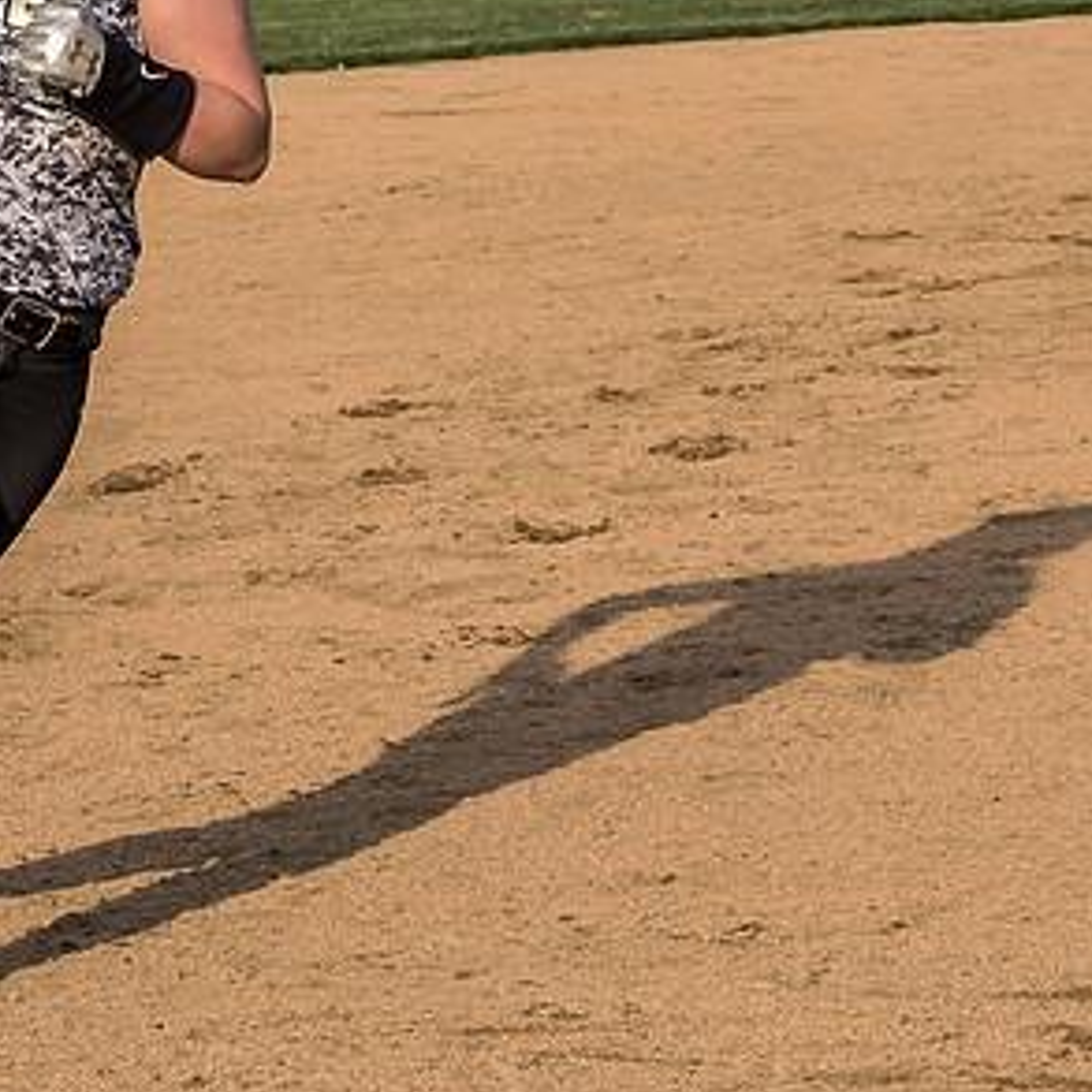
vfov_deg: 6.8
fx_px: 9208
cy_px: 200
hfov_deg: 6.8
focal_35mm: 258
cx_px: -21
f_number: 5.6
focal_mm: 50
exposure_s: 1/1000
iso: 400
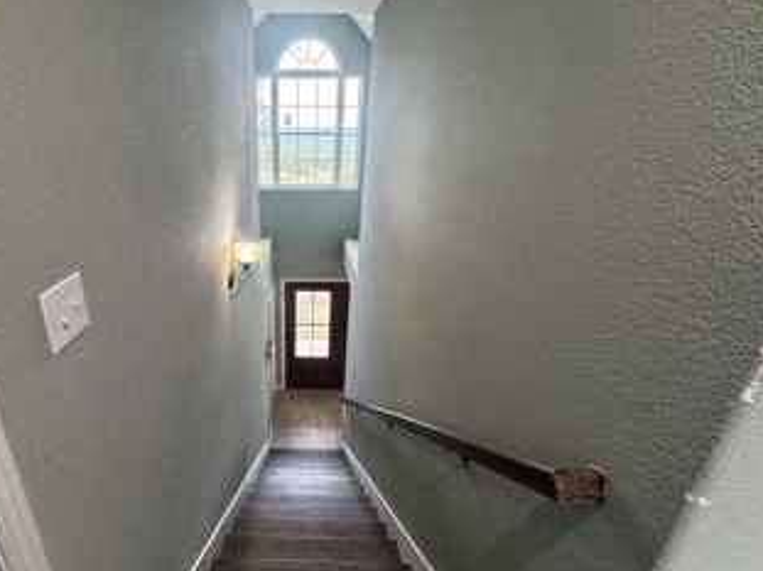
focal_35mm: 18
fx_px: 397
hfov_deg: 86.5
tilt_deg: -20.4
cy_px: 277
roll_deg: -0.3
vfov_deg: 71.5
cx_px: 299
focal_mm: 2.22
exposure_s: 1/60
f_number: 2.2
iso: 200
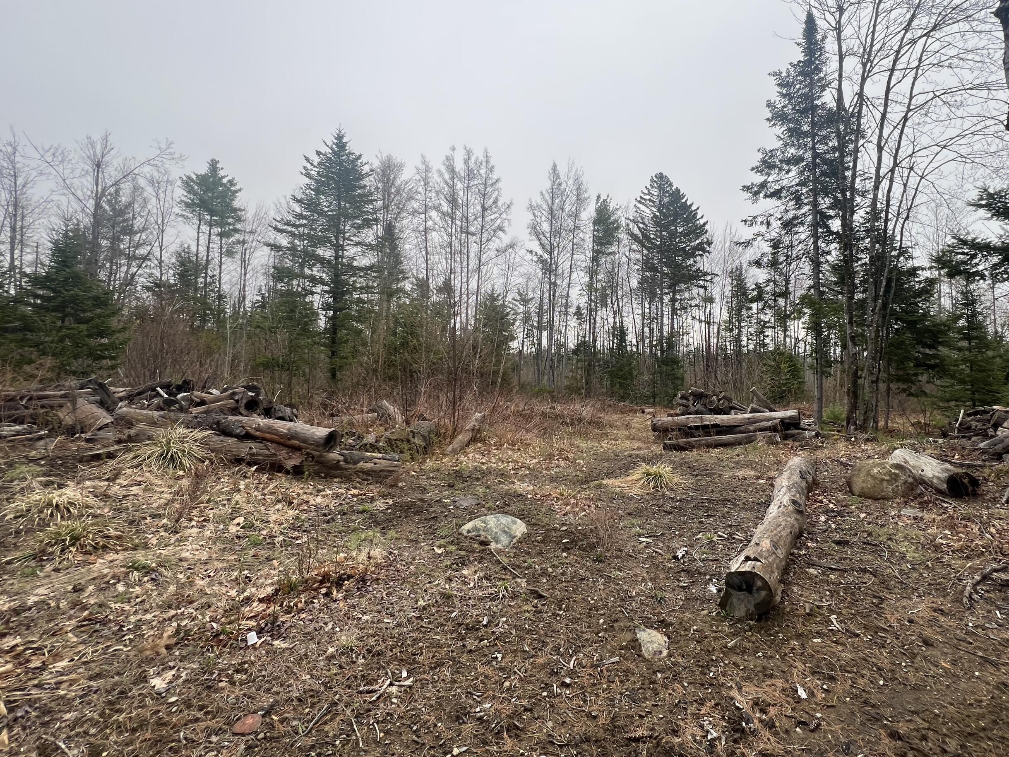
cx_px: 568
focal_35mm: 16
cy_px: 343
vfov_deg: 77.9
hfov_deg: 94.0
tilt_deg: +2.9
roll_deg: +0.7
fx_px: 466
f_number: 1.8
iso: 32
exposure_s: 1/407
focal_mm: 1.57
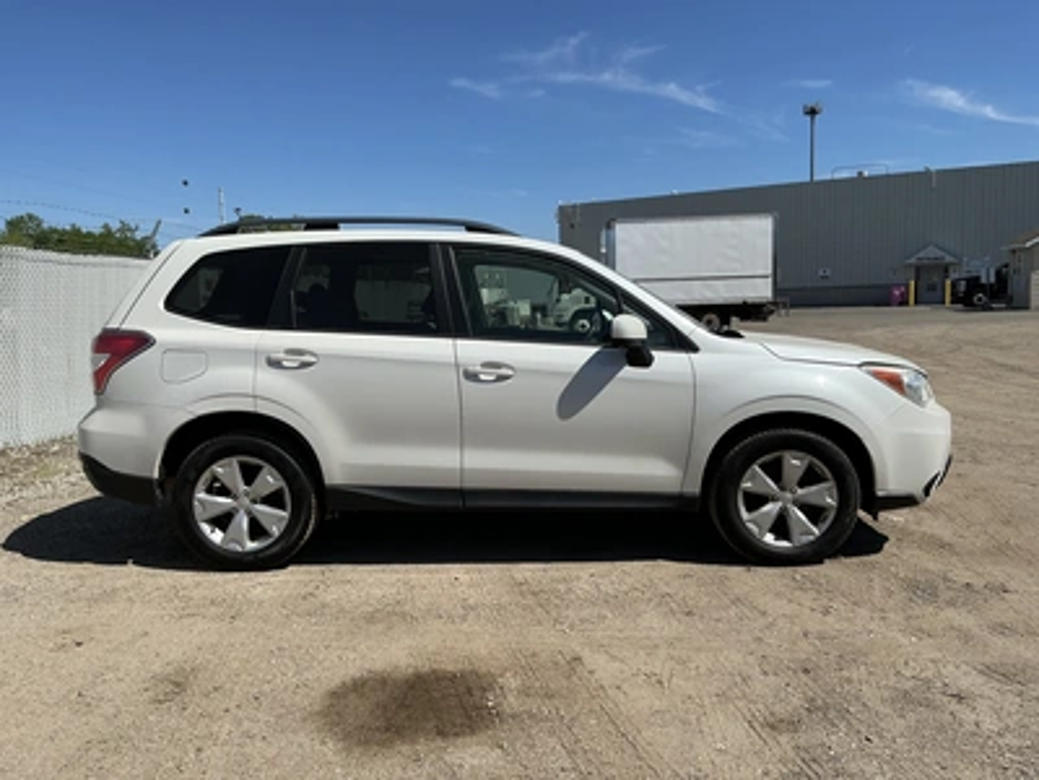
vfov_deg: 49.7
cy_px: 390
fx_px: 840
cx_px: 520
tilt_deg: -5.3
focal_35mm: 28
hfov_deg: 63.4
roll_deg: +3.5
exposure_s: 1/2959
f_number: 1.8
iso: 25
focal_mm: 3
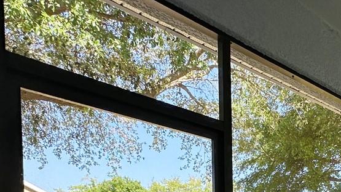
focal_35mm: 44
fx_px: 398
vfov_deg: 23.0
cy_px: 270
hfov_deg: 42.7
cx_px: 305
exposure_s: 1/367
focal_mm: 2.22
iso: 40
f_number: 2.2
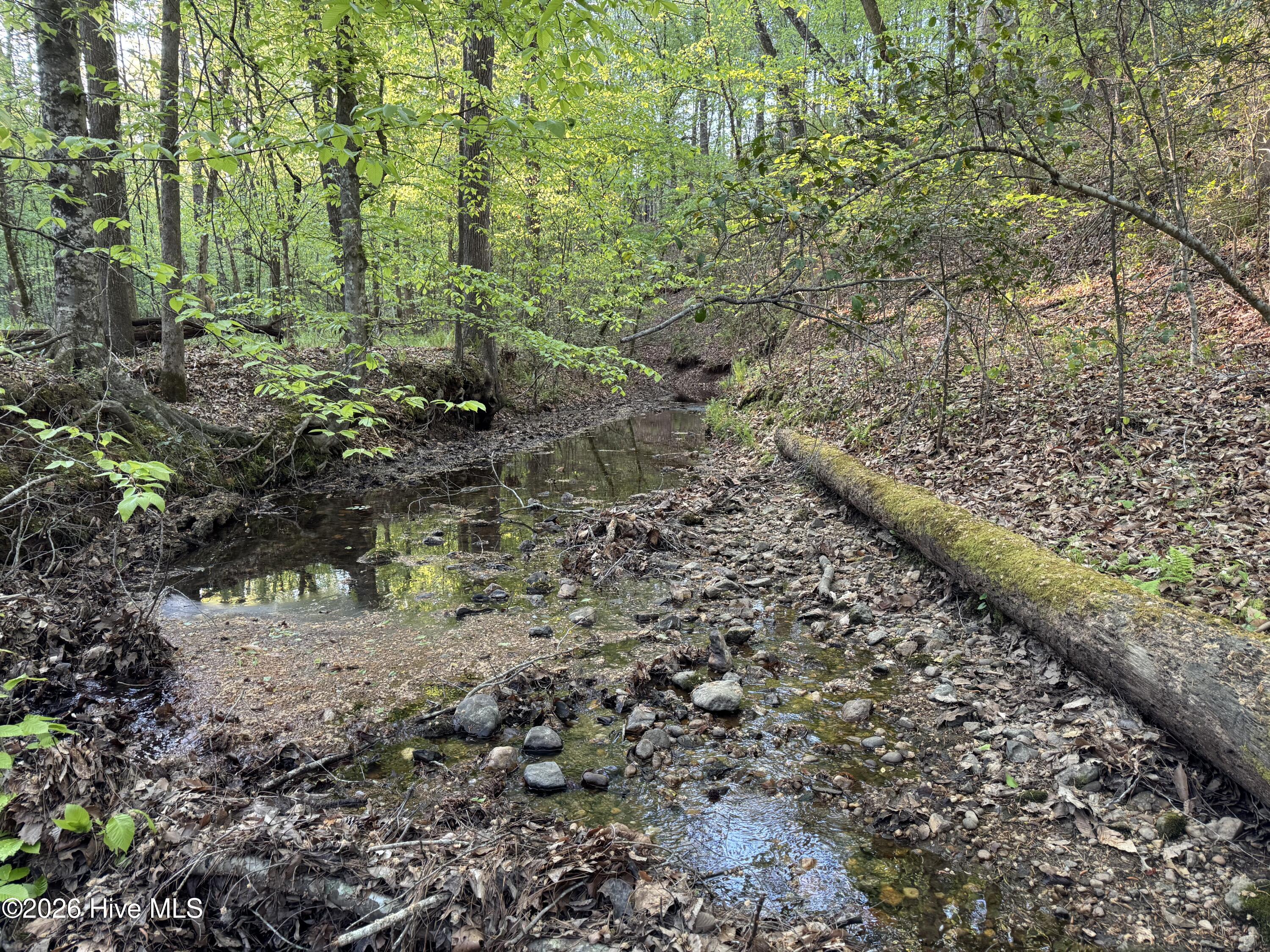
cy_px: 476
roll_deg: +0.1
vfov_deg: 56.8
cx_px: 635
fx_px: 881
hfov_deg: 71.6
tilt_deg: -8.3
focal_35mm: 24
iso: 200
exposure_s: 1/119
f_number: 1.78
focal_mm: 6.76
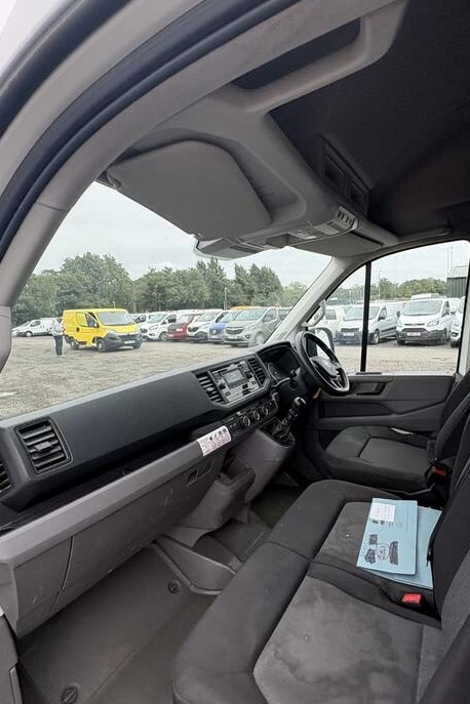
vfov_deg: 86.9
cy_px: 359
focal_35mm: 19
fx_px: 372
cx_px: 280
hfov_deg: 64.0
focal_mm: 2.22
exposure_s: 1/257
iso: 64
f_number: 2.2
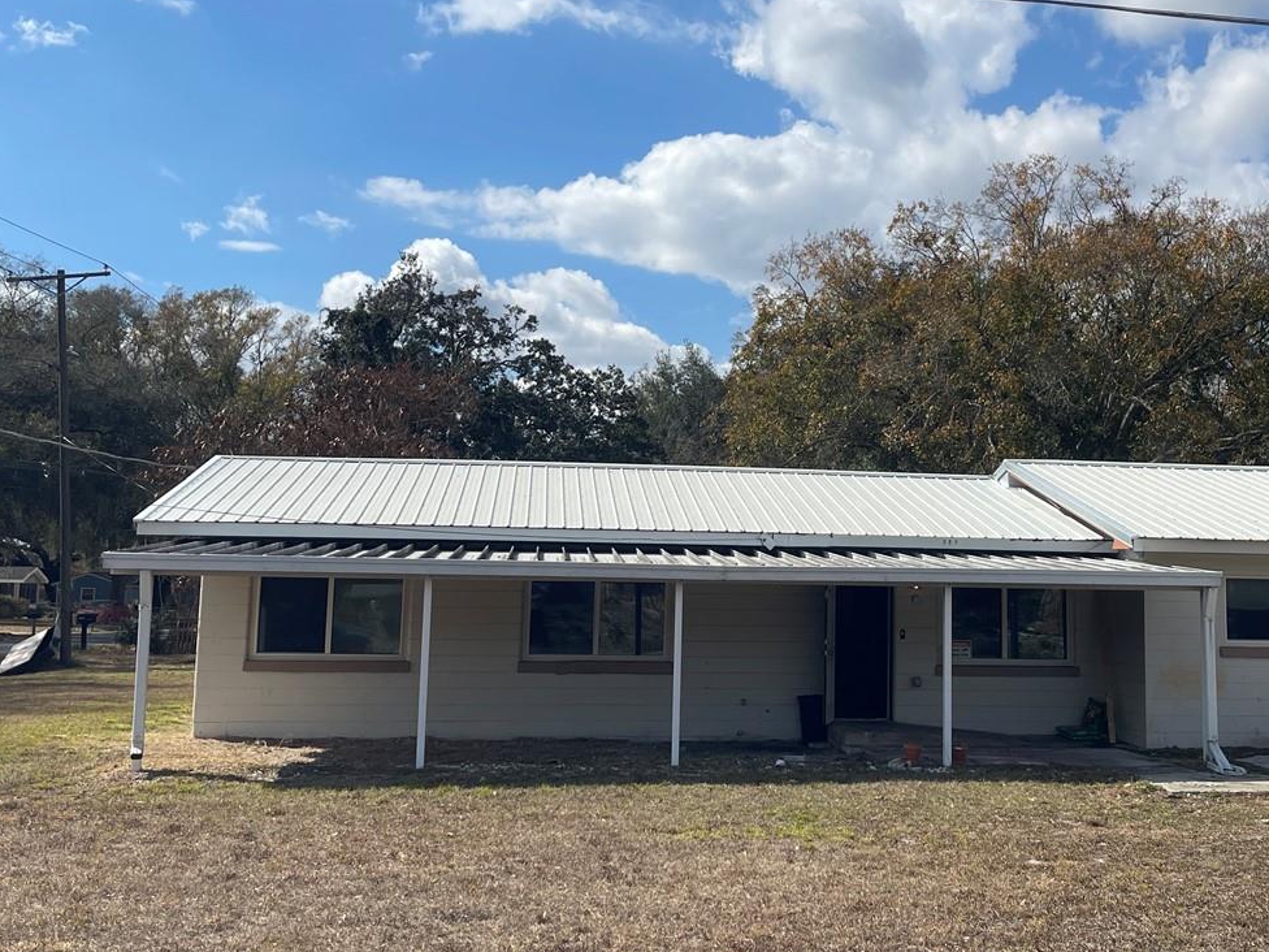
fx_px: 1503
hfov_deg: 45.4
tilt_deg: +5.7
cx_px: 783
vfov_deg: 35.1
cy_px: 415
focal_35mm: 41
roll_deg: -1.0
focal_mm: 5.1
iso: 32
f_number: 1.6
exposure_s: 1/6579
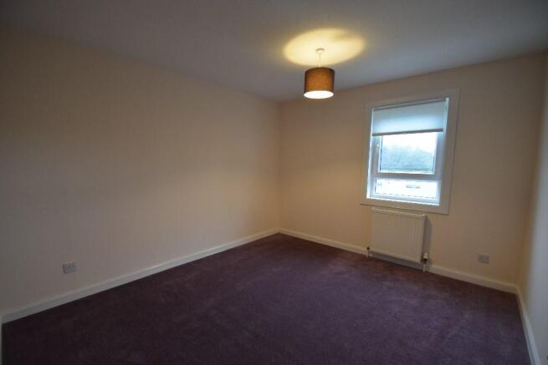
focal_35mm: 15
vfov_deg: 77.4
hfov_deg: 100.4
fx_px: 228
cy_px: 182
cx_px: 274
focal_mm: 10
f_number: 3.5
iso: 800
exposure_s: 1/30
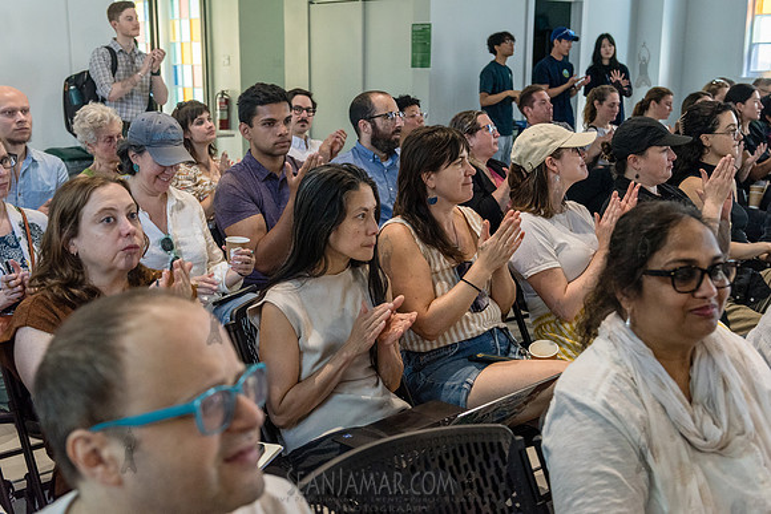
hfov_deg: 46.9
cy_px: 257
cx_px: 386
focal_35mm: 42
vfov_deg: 32.3
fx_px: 890
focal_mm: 40
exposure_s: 1/320
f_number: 4
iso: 4000
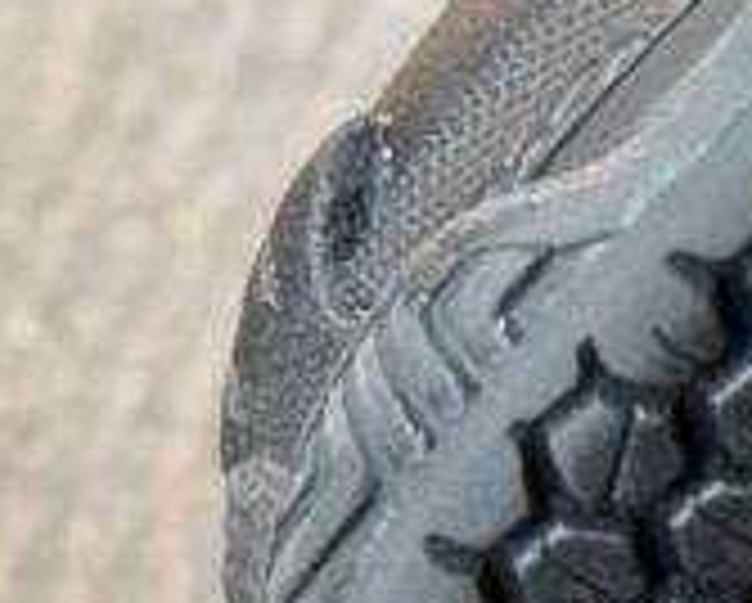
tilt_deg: -48.1
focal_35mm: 287
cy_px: 162
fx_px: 6395
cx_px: 2188
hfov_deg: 6.2
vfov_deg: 5.4
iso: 200
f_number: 1.78
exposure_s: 1/40
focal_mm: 6.76
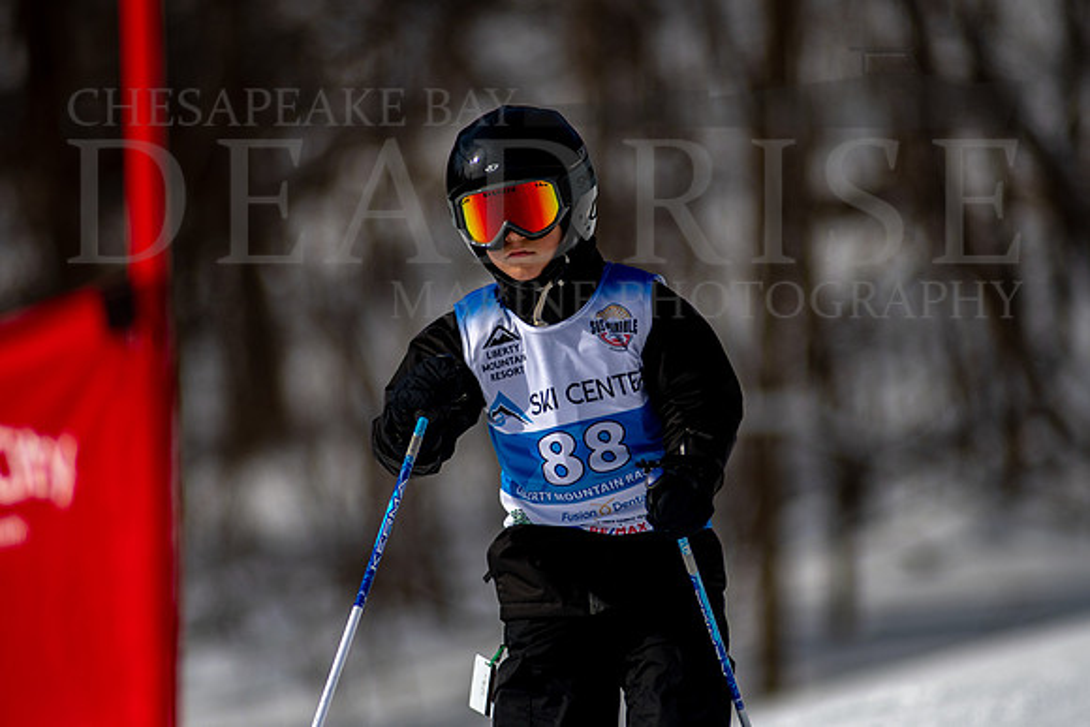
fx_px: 13628
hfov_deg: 4.6
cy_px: 364
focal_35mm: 450
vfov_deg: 3.1
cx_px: 545
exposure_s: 1/8000
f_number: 2.8
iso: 100
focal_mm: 300
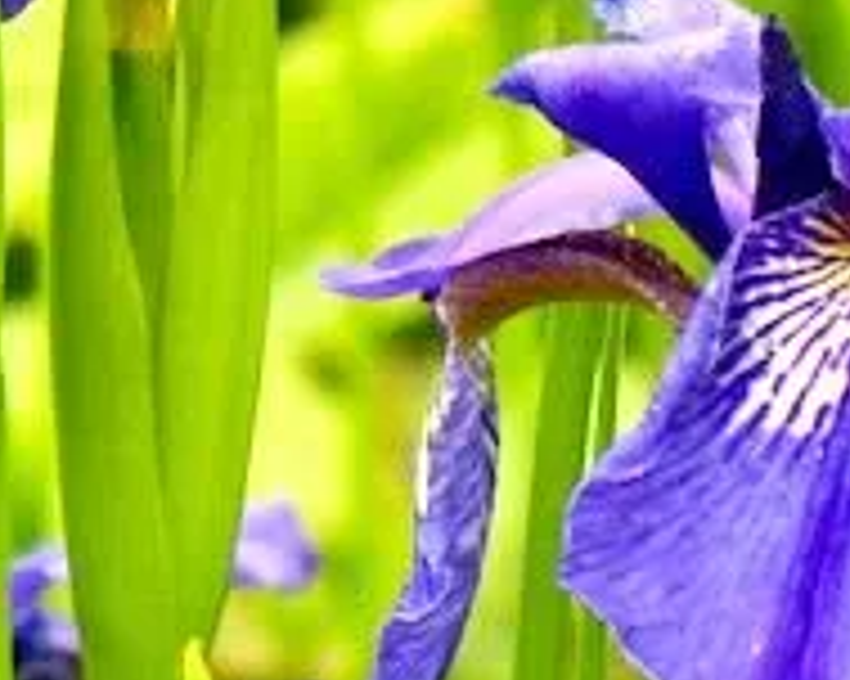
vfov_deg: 1.5
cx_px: 643
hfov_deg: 1.8
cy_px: -311
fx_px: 26627
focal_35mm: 1059
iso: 160
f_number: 4.7
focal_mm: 36
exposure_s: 1/287
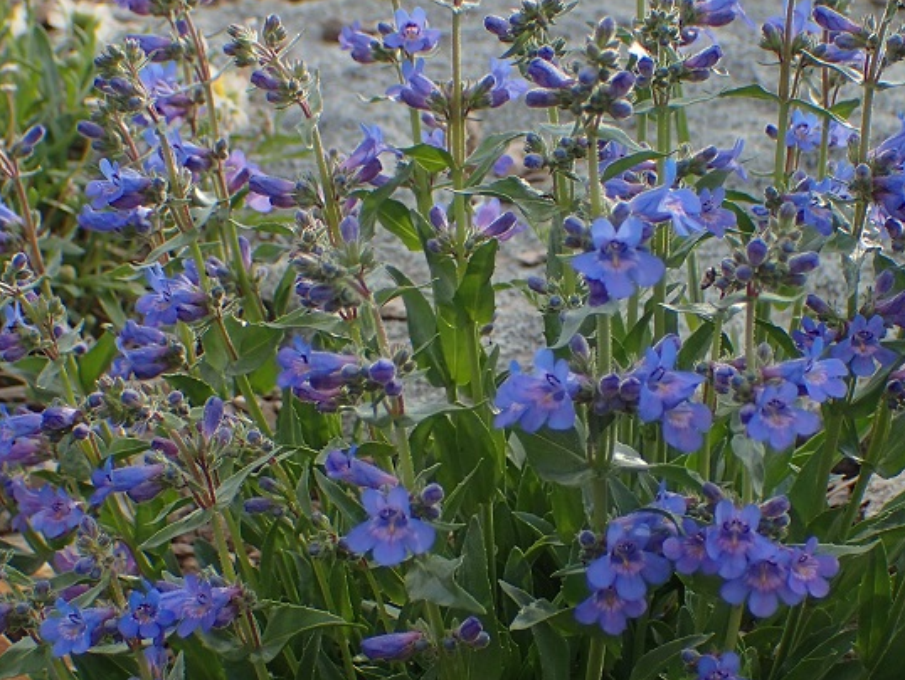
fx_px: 2380
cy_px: 399
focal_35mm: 91
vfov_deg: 16.2
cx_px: 535
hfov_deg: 21.5
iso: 100
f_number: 3.2
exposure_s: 1/250
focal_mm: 8.99
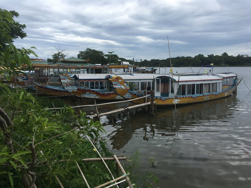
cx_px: 126
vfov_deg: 48.2
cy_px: 94
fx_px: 210
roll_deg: -0.4
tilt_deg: -6.8
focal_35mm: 29
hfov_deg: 61.7
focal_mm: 4.15
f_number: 2.2
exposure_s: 1/1748
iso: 25
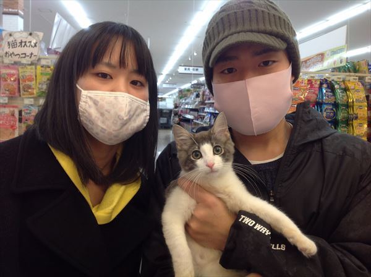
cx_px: 186
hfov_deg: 52.7
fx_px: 375
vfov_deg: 40.6
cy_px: 138
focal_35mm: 35
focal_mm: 4.28
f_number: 2.4
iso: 50
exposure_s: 1/30
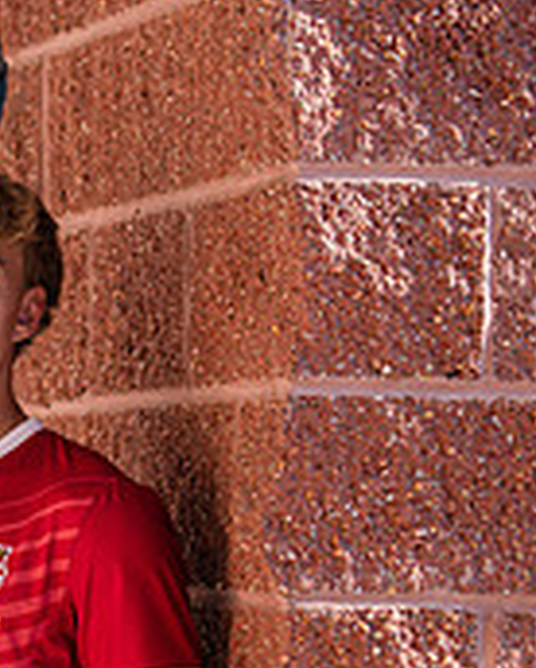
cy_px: 569
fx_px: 5919
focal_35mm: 299
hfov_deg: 5.2
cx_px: -87
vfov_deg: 6.5
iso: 200
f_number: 2.8
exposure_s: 1/1250
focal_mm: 92
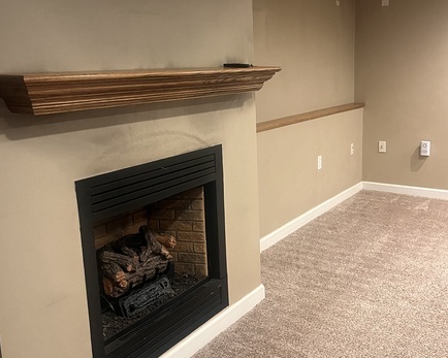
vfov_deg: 38.2
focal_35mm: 39
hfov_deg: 46.8
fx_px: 517
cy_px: 175
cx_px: 239
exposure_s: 1/60
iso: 400
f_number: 1.6
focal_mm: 5.1
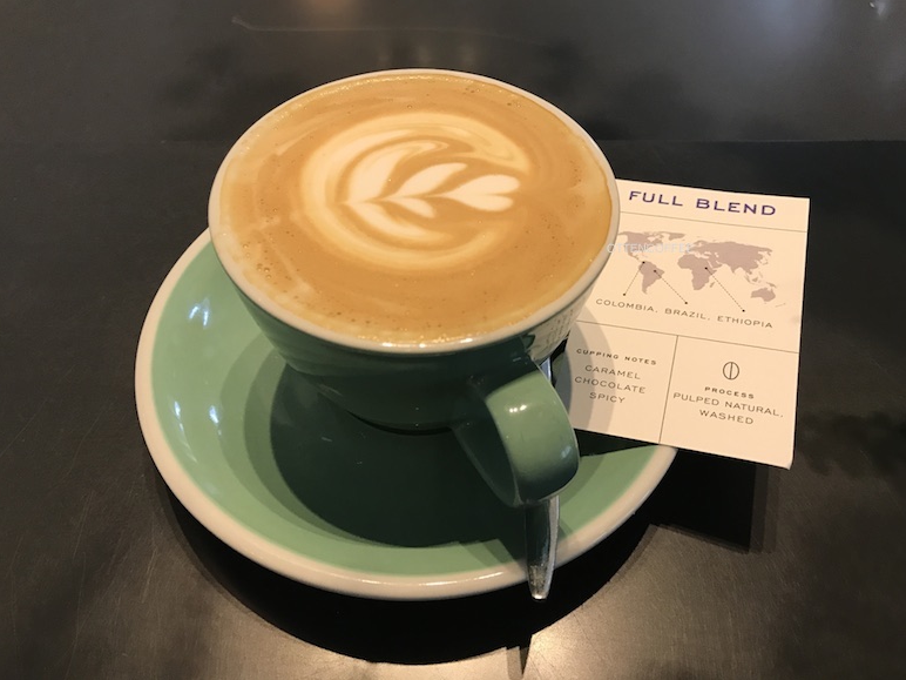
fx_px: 759
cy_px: 332
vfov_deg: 48.2
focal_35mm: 29
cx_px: 447
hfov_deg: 61.7
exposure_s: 1/25
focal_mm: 3.99
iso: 40
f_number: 1.8
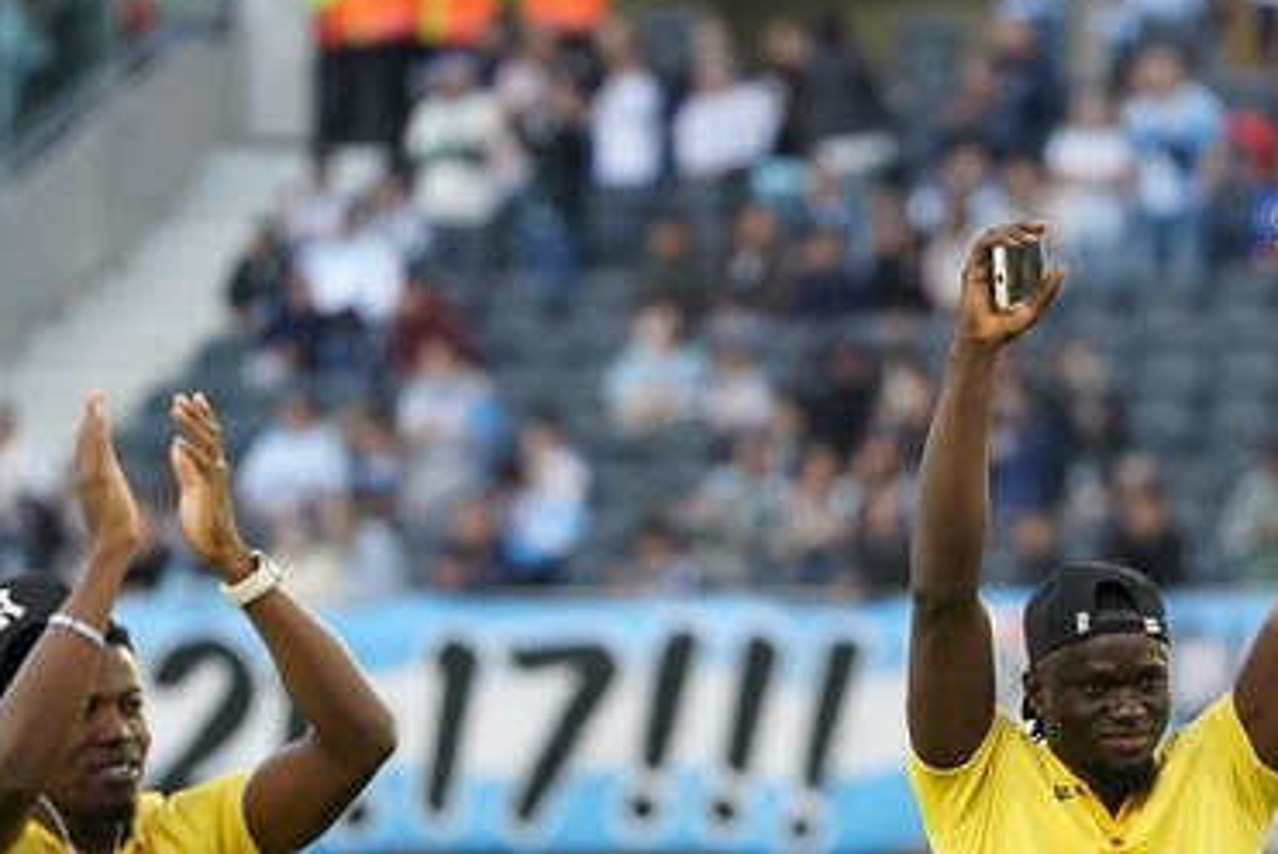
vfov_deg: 1.9
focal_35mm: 725
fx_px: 25757
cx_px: 927
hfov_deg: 2.8
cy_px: 775
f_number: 6.3
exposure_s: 1/800
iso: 5000
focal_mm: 374
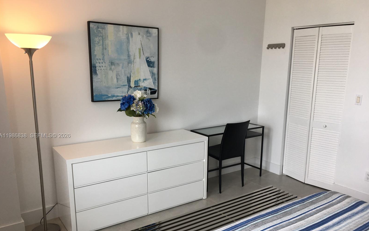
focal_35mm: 31
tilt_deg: -13.4
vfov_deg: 40.5
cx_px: 184
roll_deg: -1.3
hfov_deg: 61.2
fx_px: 312
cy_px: 136
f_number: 2.2
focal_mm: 4.15
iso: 32
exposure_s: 1/60
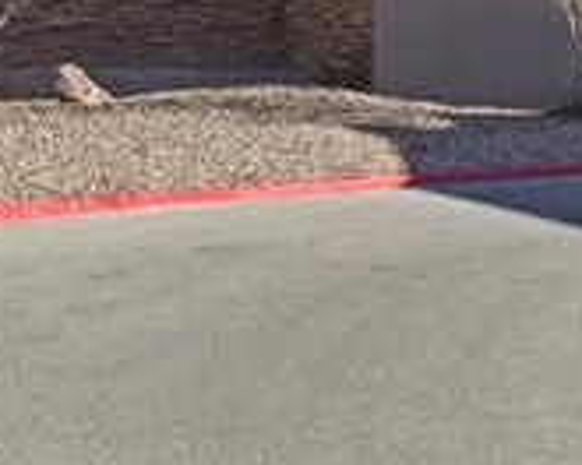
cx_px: 1556
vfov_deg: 10.7
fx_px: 2411
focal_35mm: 140
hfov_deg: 10.8
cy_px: -159
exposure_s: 1/3200
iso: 200
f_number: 9
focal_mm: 24
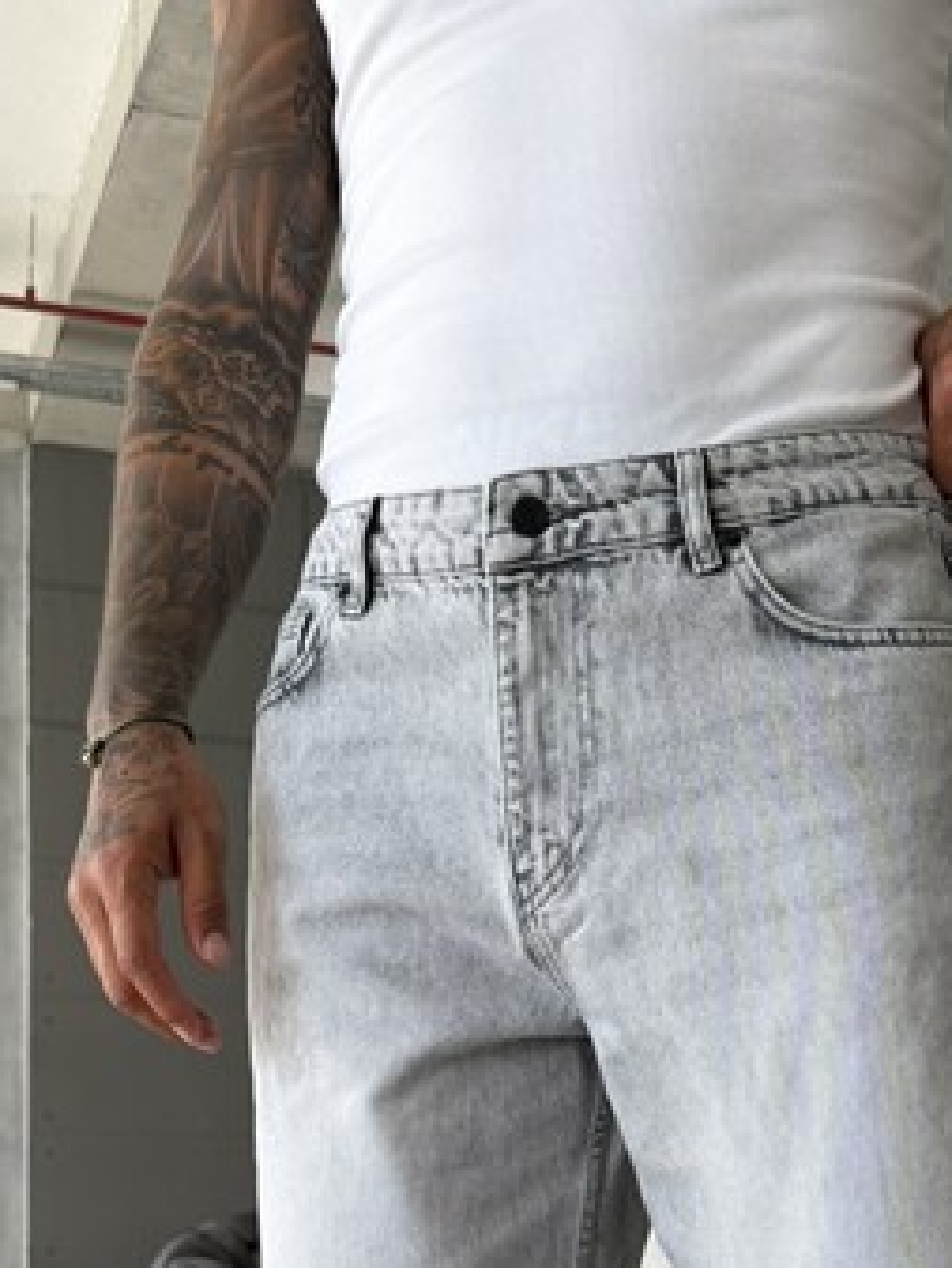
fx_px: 2089
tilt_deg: -1.4
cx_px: 568
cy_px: 1257
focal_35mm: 57
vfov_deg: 31.3
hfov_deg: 25.6
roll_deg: -0.5
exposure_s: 1/410
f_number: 1.78
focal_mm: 6.76
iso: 80
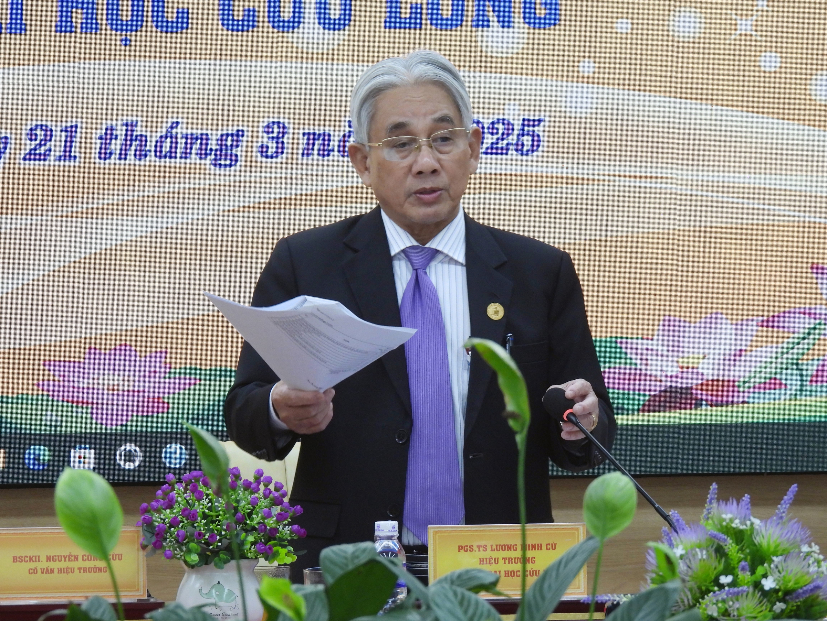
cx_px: 414
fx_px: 8362
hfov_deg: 5.7
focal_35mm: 350
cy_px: 310
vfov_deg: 4.2
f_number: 5
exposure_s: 1/60
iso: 400
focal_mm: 62.5
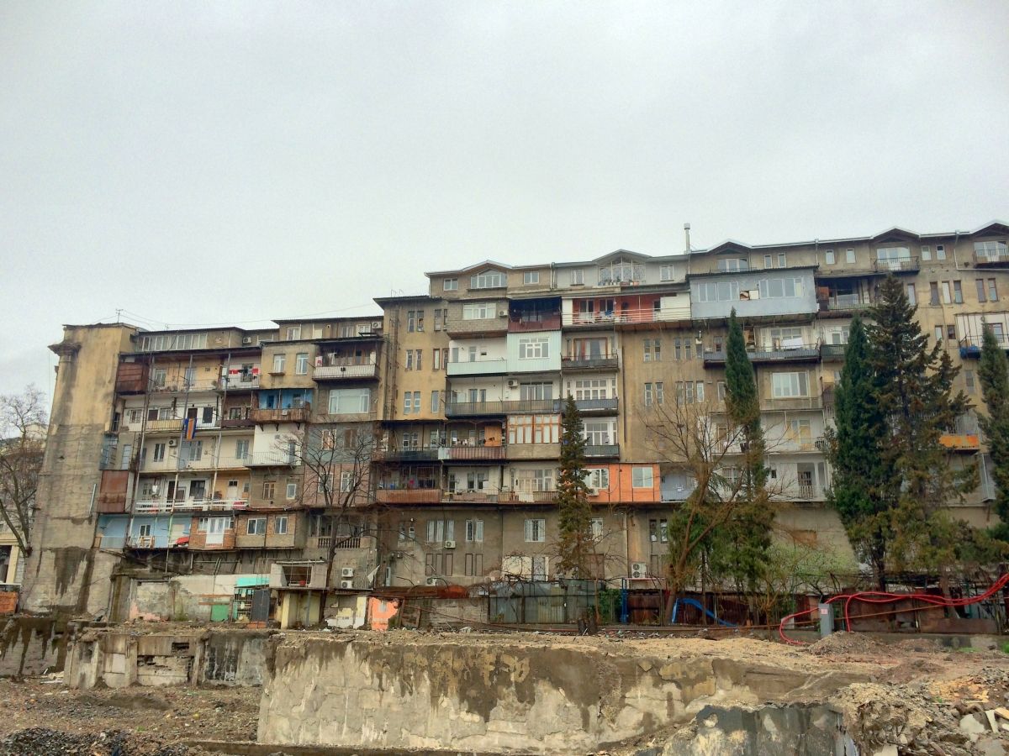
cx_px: 504
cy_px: 378
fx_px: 845
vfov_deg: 48.2
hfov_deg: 61.7
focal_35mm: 29
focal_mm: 4.15
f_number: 2.2
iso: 32
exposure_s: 1/423
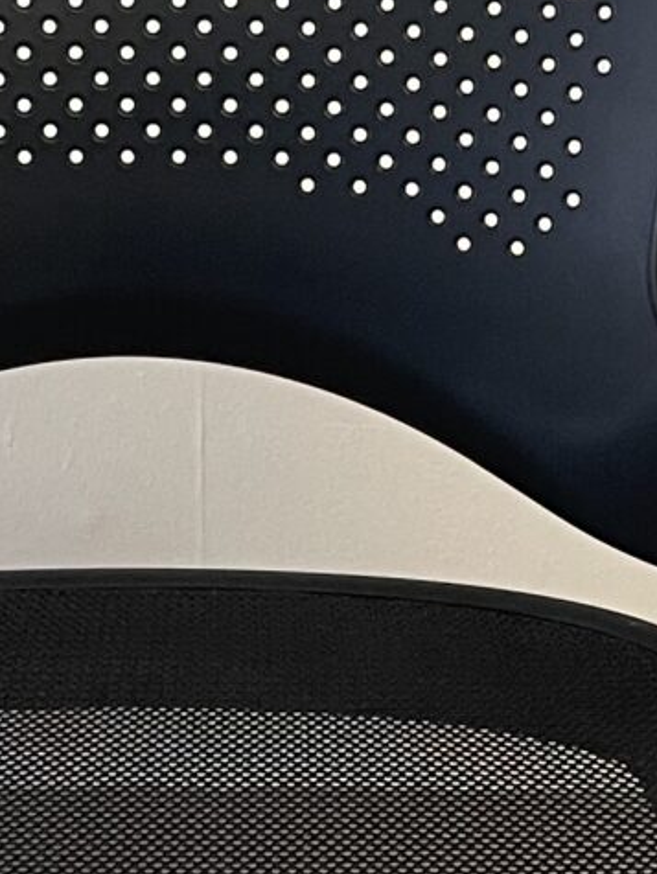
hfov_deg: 10.6
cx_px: 162
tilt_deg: -22.9
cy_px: 550
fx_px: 3538
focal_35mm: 140
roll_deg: +0.8
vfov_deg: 14.1
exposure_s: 1/60
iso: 80
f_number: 1.6
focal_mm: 4.2
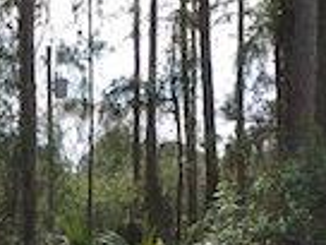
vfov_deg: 10.7
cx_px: -12
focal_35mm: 136
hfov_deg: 14.2
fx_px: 1281
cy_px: 305
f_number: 2.2
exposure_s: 1/845
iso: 25
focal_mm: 4.15
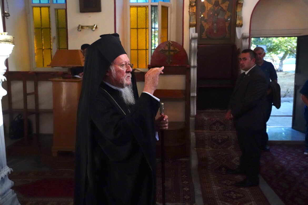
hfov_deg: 57.2
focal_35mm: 33
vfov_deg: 40.0
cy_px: 102
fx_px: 282
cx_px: 154
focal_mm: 33
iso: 20000
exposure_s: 1/4000
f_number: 6.3
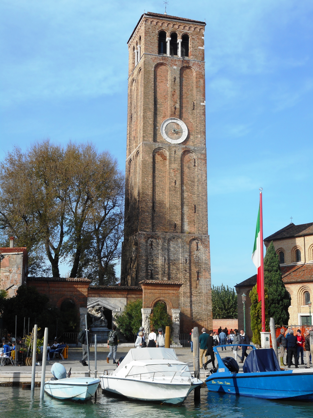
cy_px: 209
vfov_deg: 37.5
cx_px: 156
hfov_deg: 28.6
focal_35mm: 51
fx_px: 615
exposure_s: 1/400
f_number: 4.9
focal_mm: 9.1
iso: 80
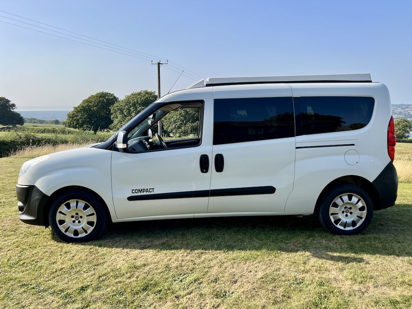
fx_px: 321
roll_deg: +1.2
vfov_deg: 51.3
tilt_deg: -7.8
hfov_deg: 65.3
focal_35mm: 27
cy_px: 150
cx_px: 210
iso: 50
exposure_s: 1/3077
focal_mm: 5.7
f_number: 1.5
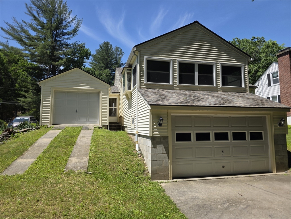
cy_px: 110
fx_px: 193
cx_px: 146
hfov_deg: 73.9
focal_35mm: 23
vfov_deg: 58.9
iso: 80
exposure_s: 1/4766
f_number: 1.7
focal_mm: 6.3
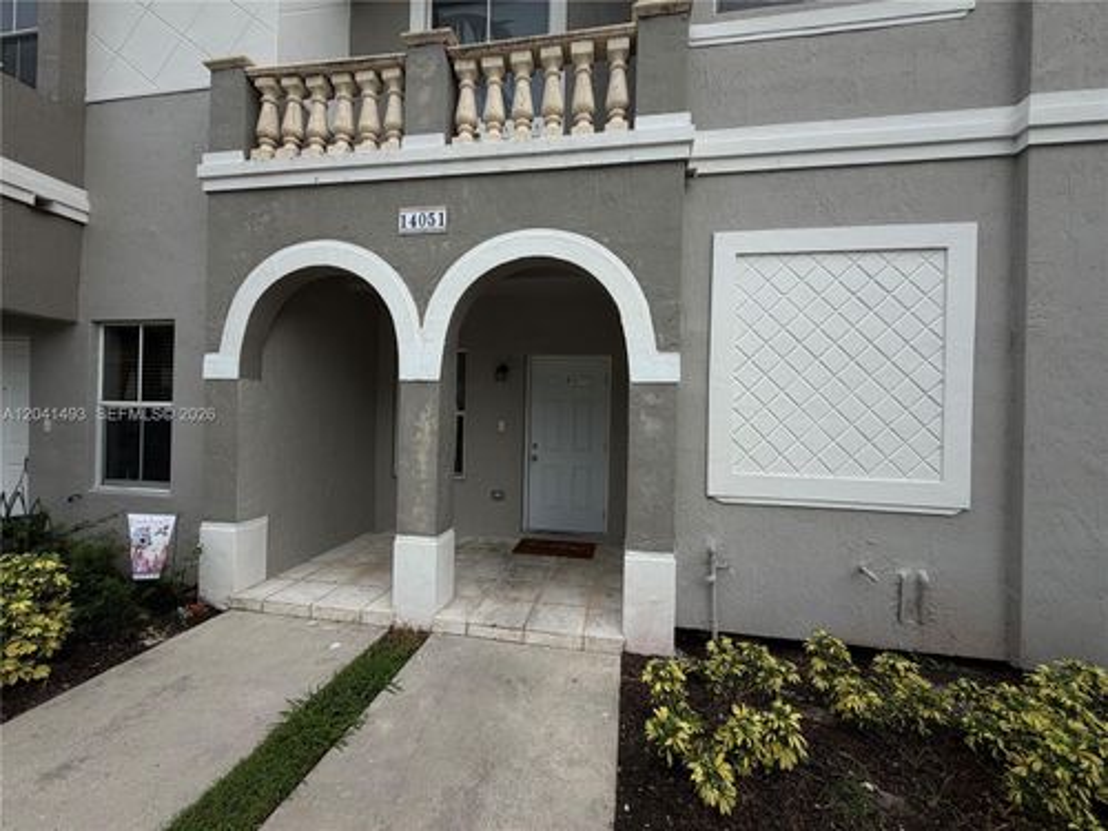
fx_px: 448
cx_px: 554
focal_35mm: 14
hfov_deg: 102.1
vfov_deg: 85.7
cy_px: 416
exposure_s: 1/502
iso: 64
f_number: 2.2
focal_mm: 2.22
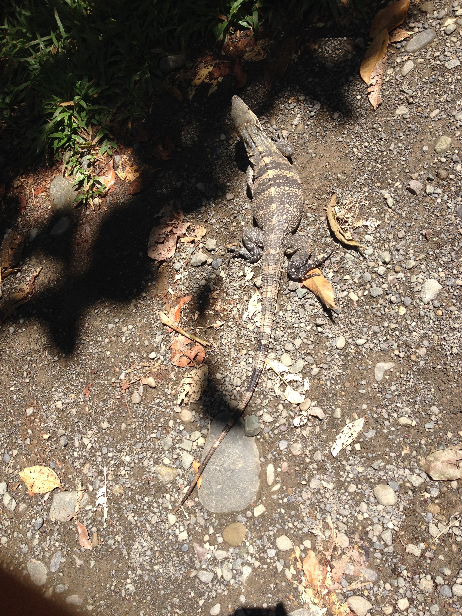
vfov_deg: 52.6
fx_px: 623
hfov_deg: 40.7
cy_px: 308
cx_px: 231
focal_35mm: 35
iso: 50
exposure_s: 1/1104
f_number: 2.4
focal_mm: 4.28
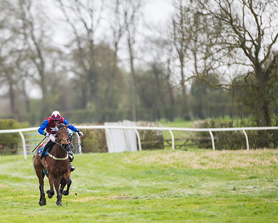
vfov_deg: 2.4
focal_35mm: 633
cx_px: 52
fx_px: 5209
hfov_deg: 3.1
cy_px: 149
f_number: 3.5
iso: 400
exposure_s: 1/2500
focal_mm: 400
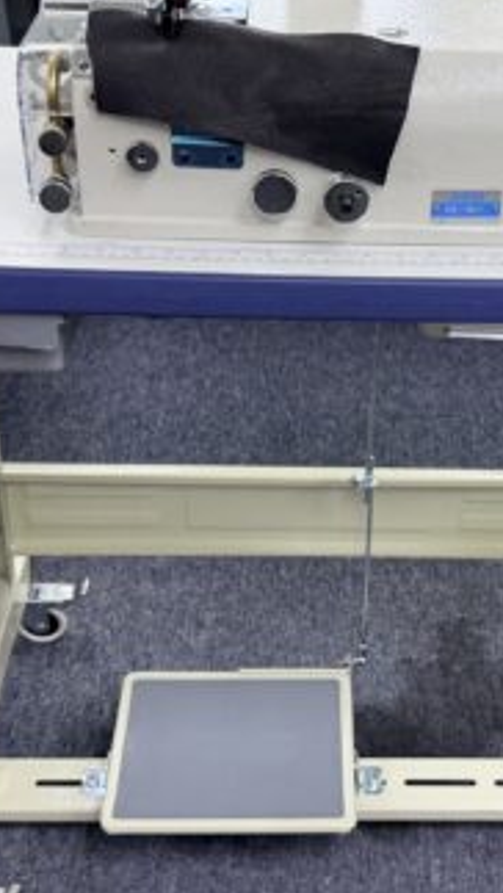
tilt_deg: -33.8
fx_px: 1208
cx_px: 359
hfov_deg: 23.4
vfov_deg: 40.5
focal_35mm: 51
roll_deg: -2.2
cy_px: 402
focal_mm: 6.76
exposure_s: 1/120
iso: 80
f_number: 1.78
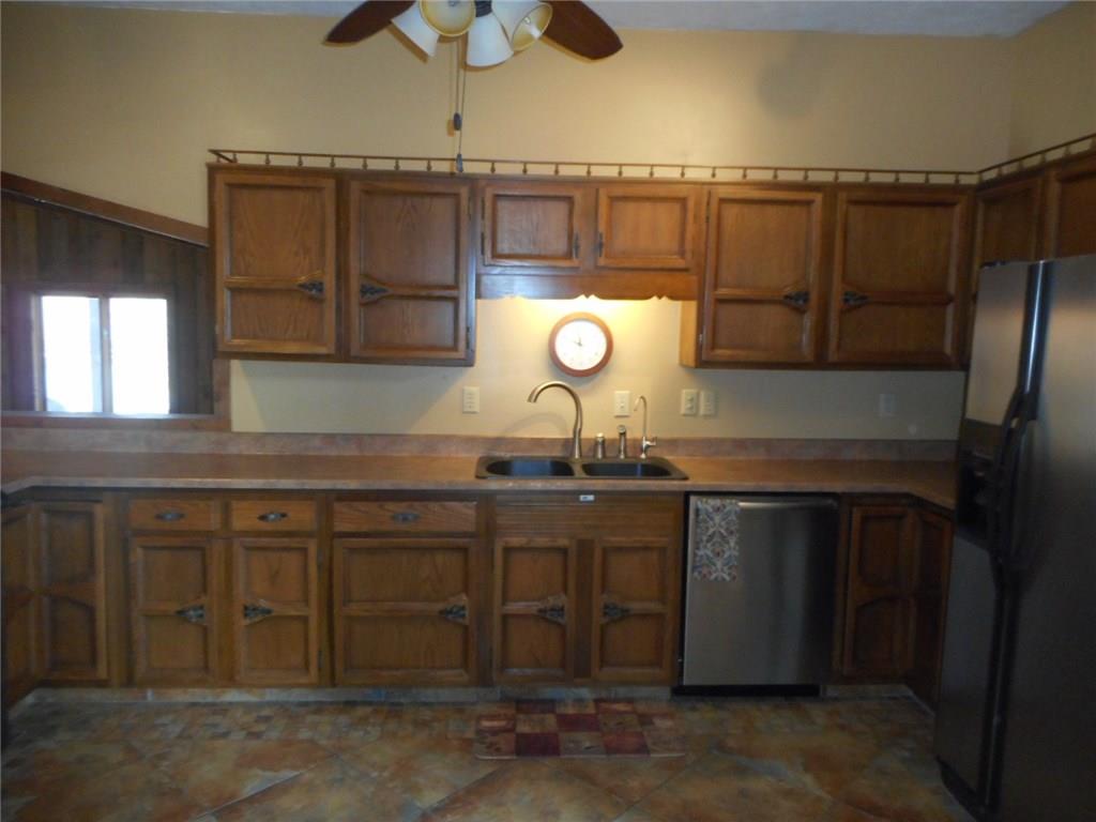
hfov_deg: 69.4
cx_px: 548
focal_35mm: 25
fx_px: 792
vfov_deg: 54.9
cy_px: 411
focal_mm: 4.5
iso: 450
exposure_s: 1/25
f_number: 3.7
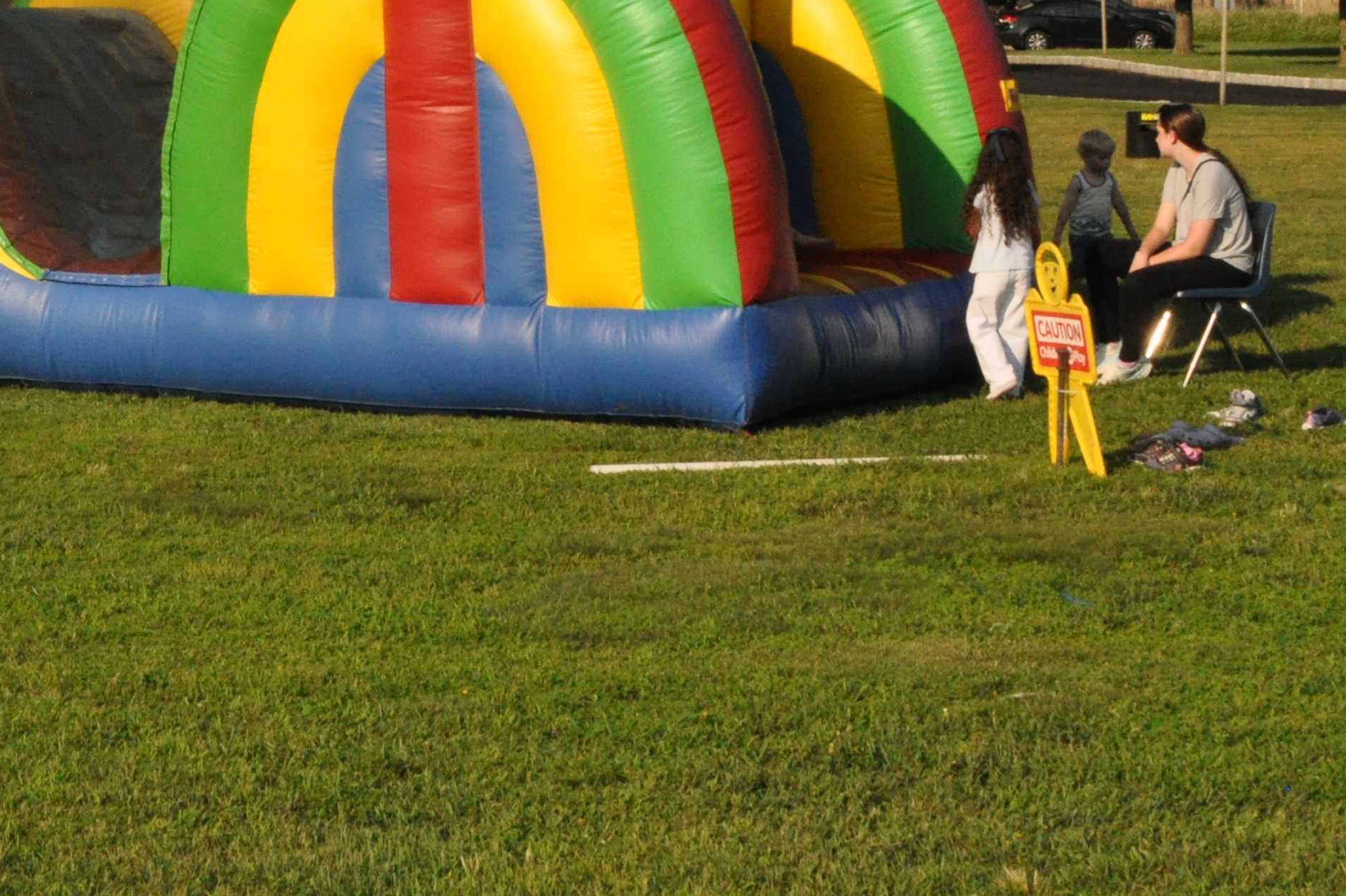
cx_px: 88
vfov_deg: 14.1
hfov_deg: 20.9
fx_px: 3551
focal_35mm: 95
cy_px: -46
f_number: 20
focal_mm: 28
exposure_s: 1/400
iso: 1600
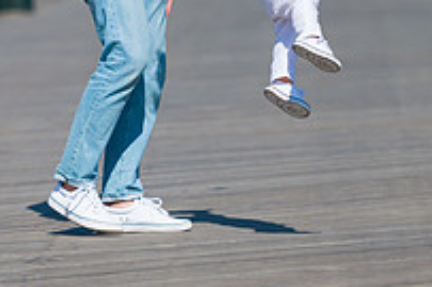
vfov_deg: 3.3
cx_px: 53
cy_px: -70
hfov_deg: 5.0
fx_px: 4976
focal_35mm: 415
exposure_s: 1/6400
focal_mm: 145
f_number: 3.2
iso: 200
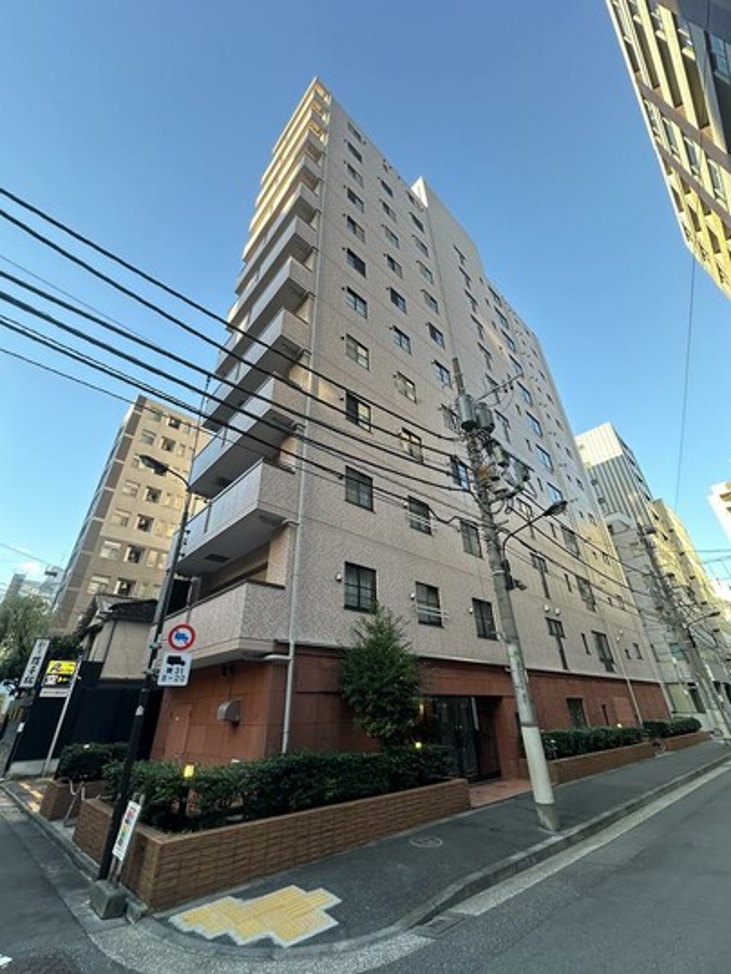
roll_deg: +2.9
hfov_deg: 85.7
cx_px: 366
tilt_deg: +34.0
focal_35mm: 14
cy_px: 487
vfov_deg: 102.0
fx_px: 394
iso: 40
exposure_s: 1/124
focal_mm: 2.22
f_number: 2.2
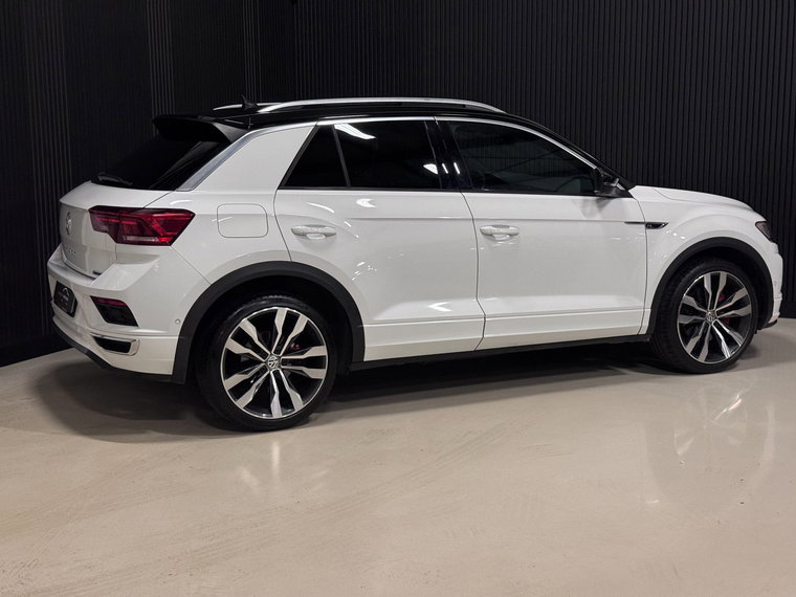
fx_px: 1104
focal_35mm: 48
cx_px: 398
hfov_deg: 39.7
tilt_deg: -8.0
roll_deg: +1.1
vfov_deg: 30.3
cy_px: 298
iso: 320
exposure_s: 1/33
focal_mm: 6.76
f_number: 1.78
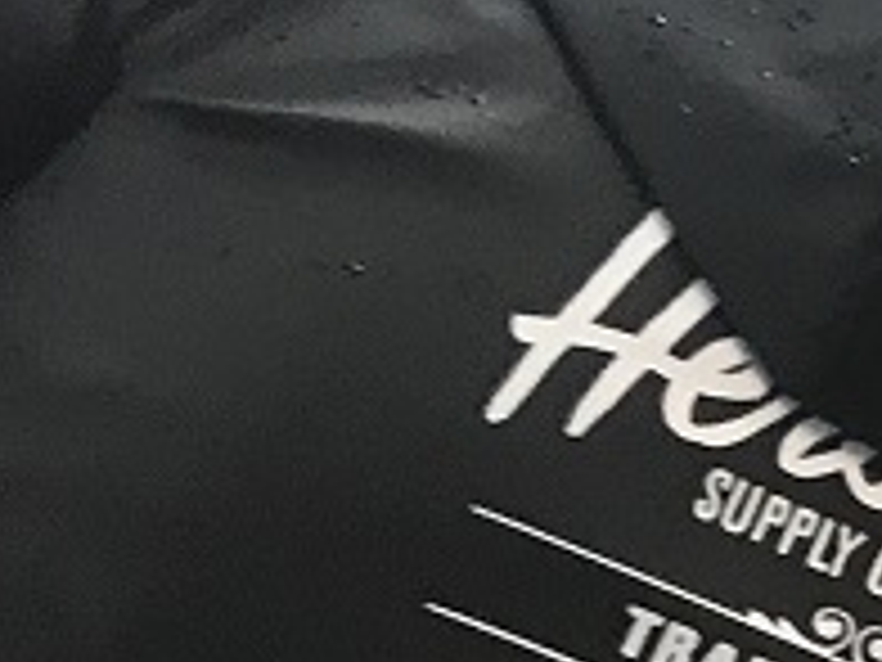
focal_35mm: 171
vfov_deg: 8.7
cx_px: 2696
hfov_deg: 9.1
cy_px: 545
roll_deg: +0.0
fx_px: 4357
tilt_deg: -18.8
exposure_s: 1/33
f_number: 1.8
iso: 40
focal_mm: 3.99
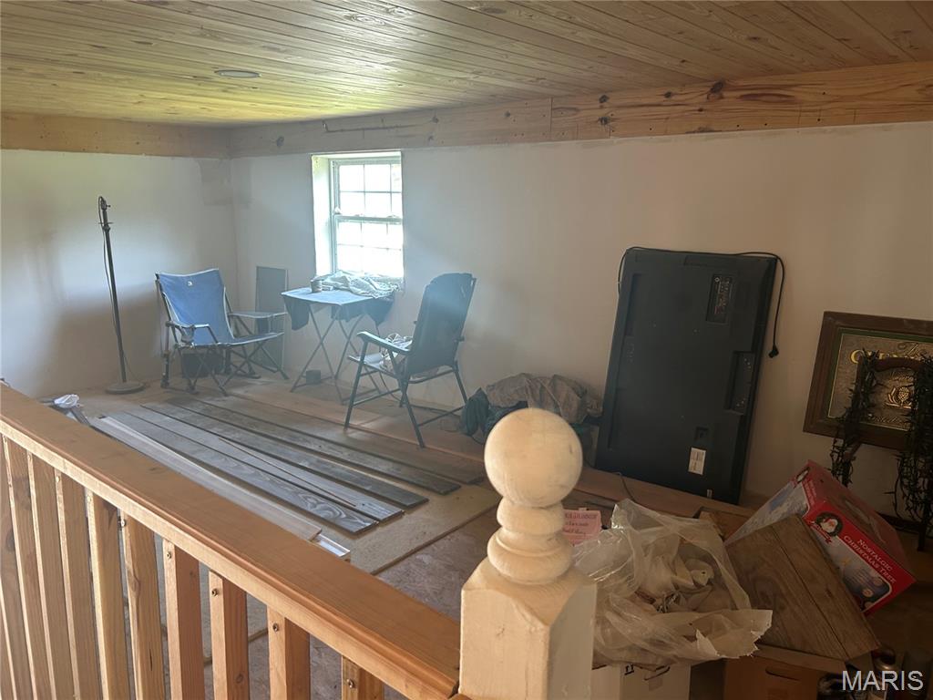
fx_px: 701
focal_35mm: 26
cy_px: 350
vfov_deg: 53.1
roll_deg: +0.1
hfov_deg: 67.3
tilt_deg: -12.3
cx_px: 466
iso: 160
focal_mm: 5.7
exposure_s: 1/60
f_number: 1.5
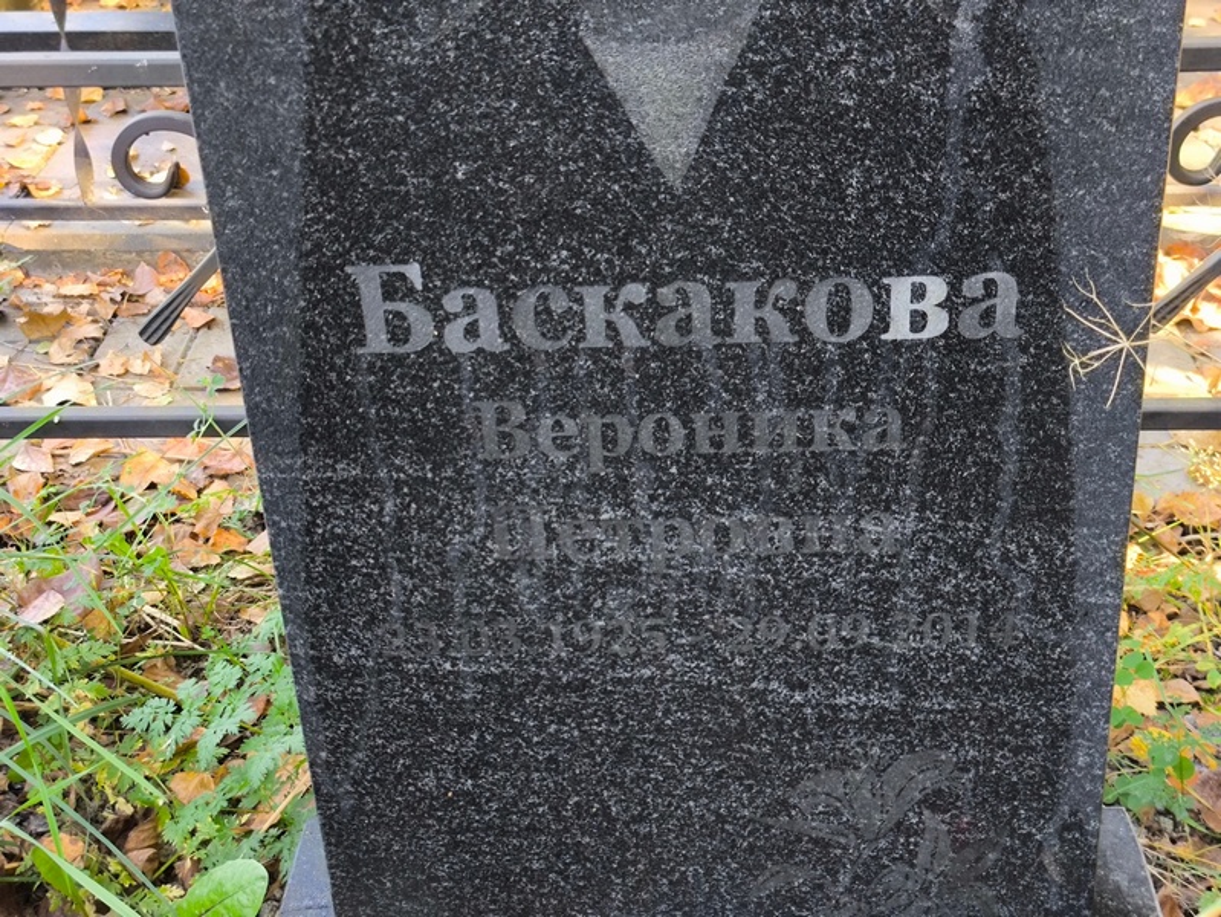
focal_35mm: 50
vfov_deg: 29.1
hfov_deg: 38.2
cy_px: 458
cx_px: 610
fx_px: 1764
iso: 125
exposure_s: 1/60
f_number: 1.7
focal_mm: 4.71
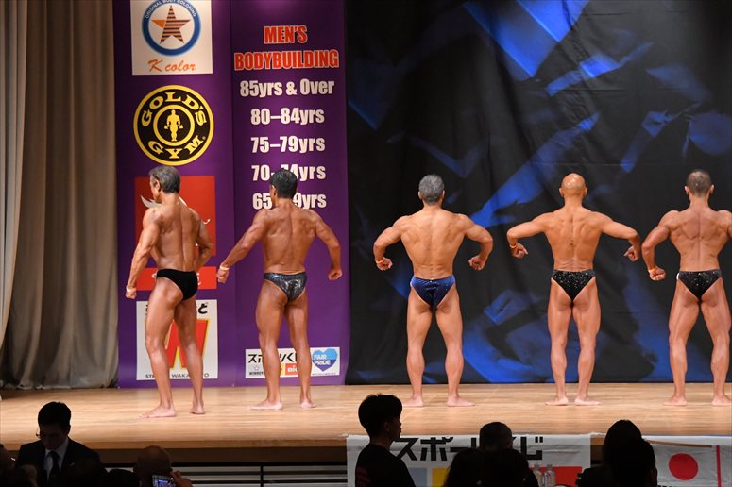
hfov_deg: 13.7
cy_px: 244
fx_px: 3049
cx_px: 366
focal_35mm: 150
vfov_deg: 9.1
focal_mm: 100
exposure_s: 1/400
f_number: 5.6
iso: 5600
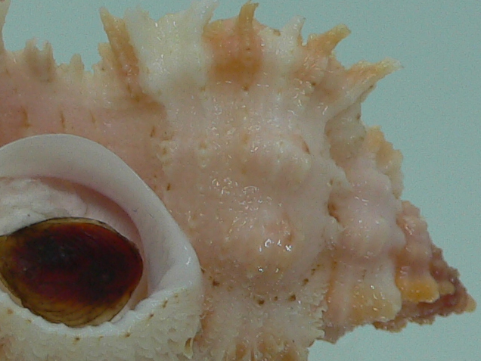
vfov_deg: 13.3
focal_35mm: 111
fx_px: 1542
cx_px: 96
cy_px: 269
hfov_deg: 17.6
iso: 80
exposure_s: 1/60
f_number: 2.8
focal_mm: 4.6
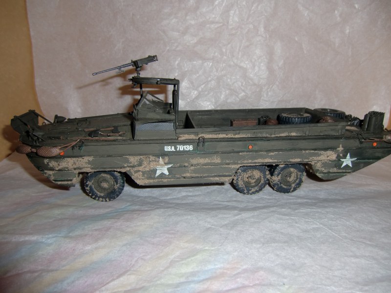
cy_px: 146
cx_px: 196
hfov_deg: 71.6
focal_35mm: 24
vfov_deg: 56.8
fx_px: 271
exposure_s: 1/50
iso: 64
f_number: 7.5
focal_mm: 4.3
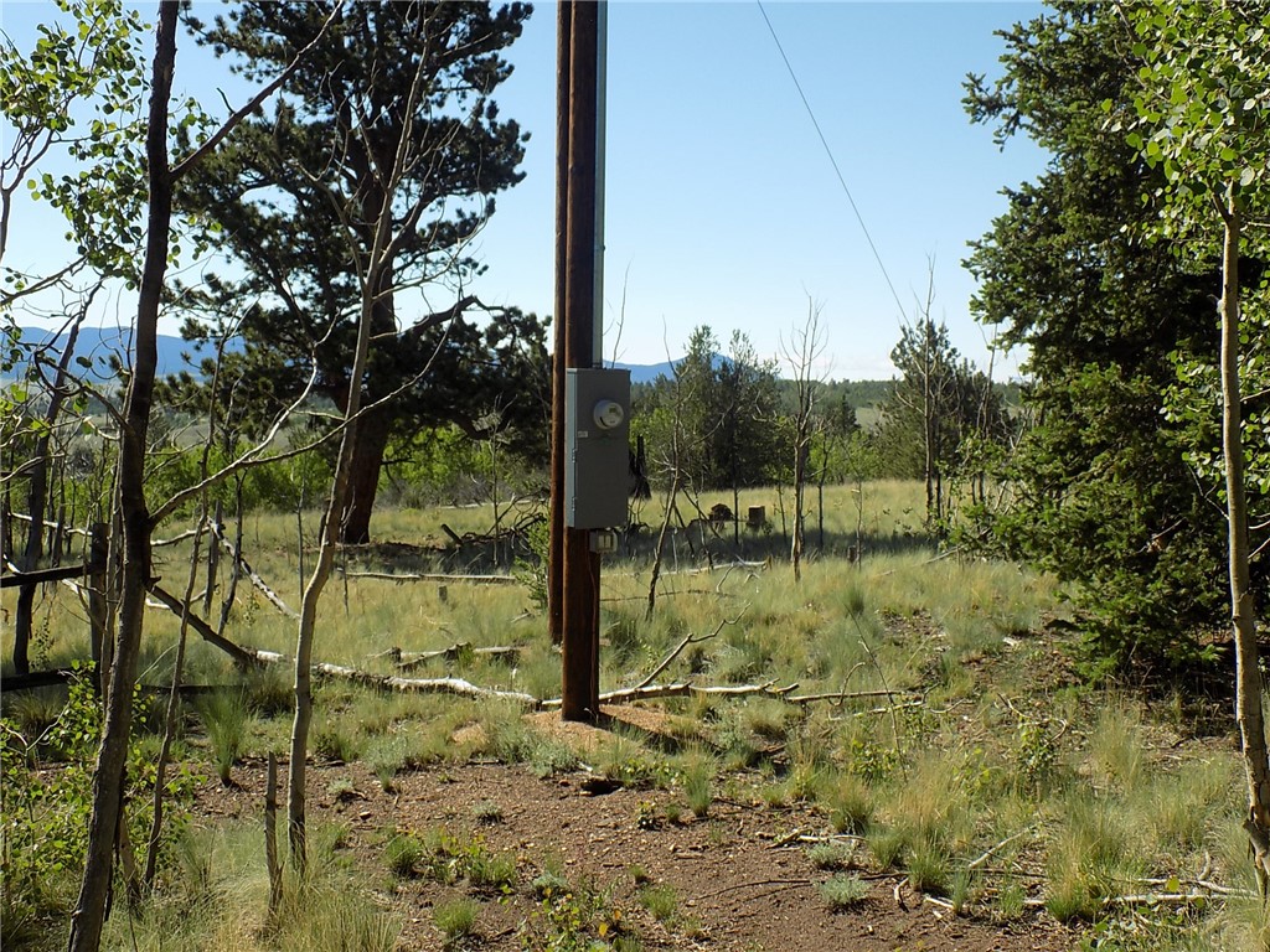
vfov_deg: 31.5
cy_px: 476
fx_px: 1688
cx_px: 635
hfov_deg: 41.2
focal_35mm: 46
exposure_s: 1/640
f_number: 3.7
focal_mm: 8.1
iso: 80
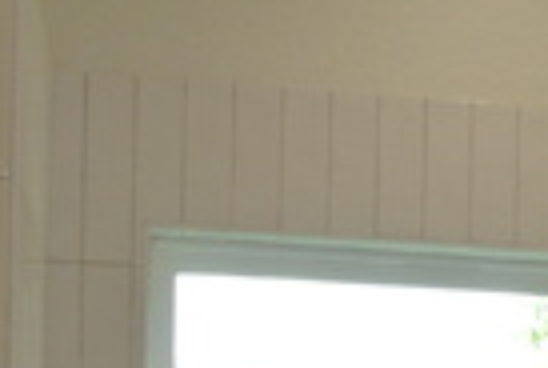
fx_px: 2273
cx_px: 852
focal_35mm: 149
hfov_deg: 12.9
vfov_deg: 8.9
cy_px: 632
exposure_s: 1/60
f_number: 13
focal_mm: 12.2
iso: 400
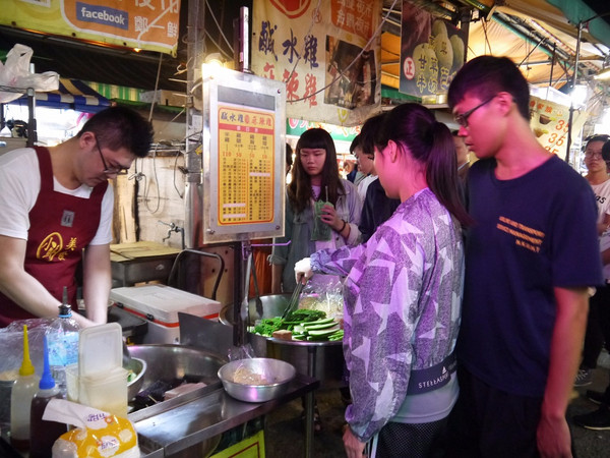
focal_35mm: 28
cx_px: 305
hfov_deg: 63.4
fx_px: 493
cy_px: 229
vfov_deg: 49.7
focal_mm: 14
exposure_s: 1/30
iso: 1600
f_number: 3.5
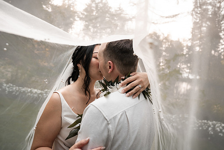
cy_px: 65
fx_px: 169
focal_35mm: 27
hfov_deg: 66.9
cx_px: 126
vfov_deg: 47.7
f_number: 3.5
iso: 200
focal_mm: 24
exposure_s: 1/500
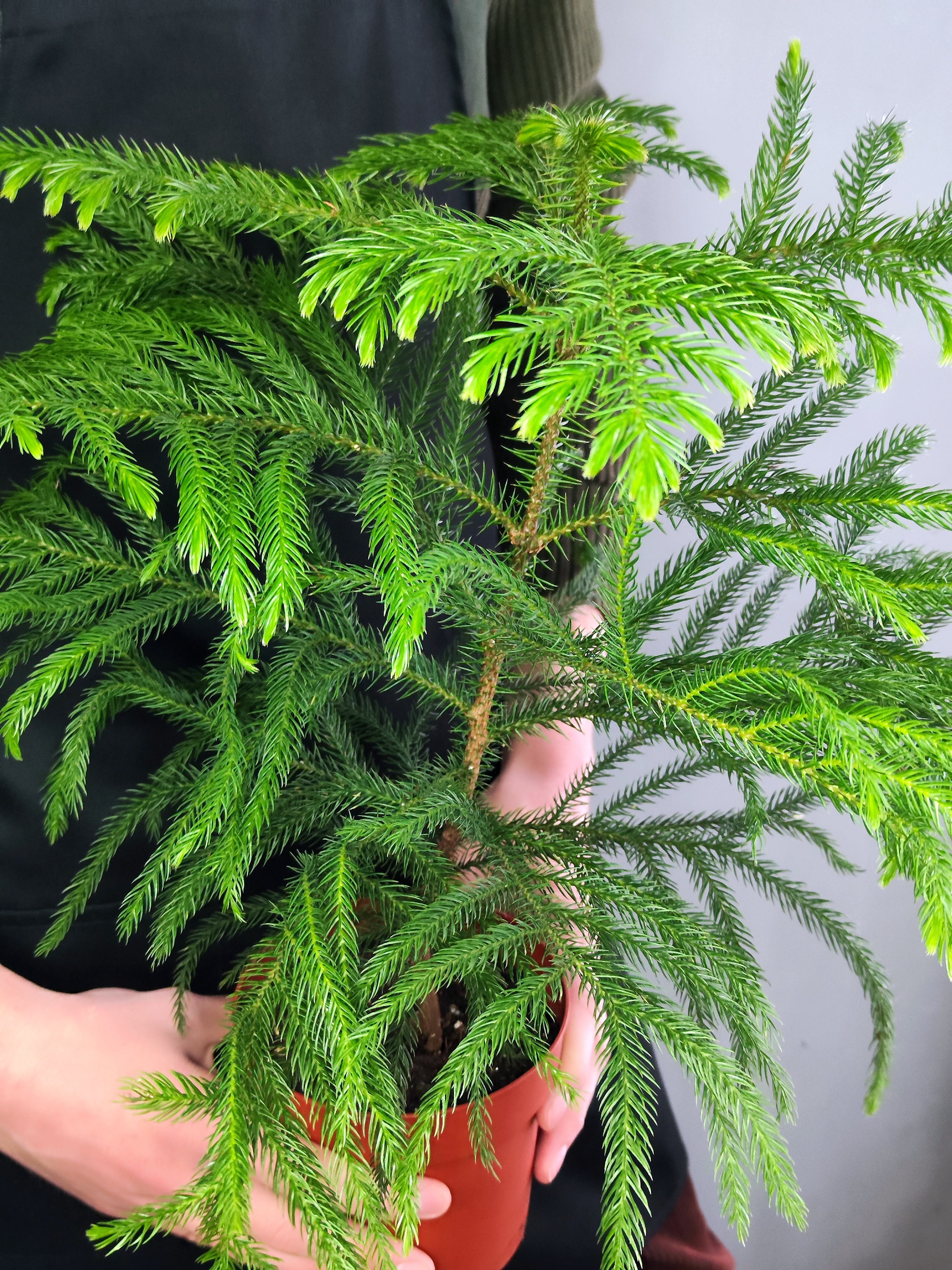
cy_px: 635
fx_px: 843
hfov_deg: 58.9
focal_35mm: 23
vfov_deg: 73.9
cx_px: 476
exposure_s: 1/50
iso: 1465
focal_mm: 7.01
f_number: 1.69
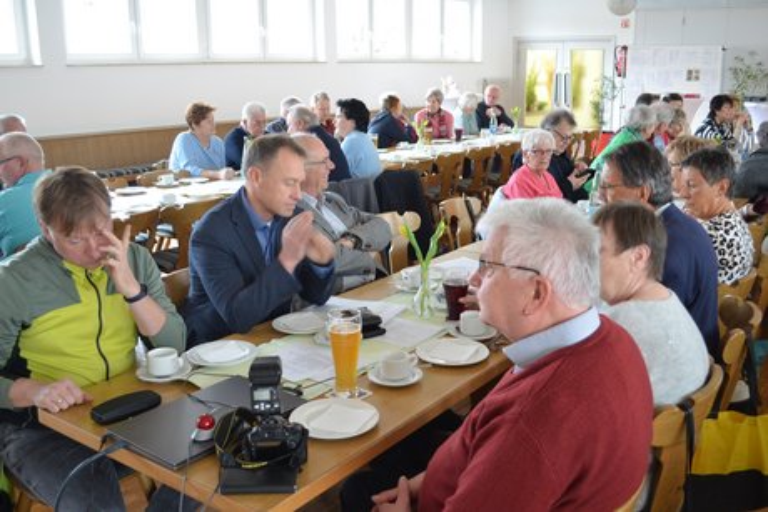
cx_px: 384
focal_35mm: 36
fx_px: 768
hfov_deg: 53.1
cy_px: 256
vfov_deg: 36.9
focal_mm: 24
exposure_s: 1/15
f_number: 4
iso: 400
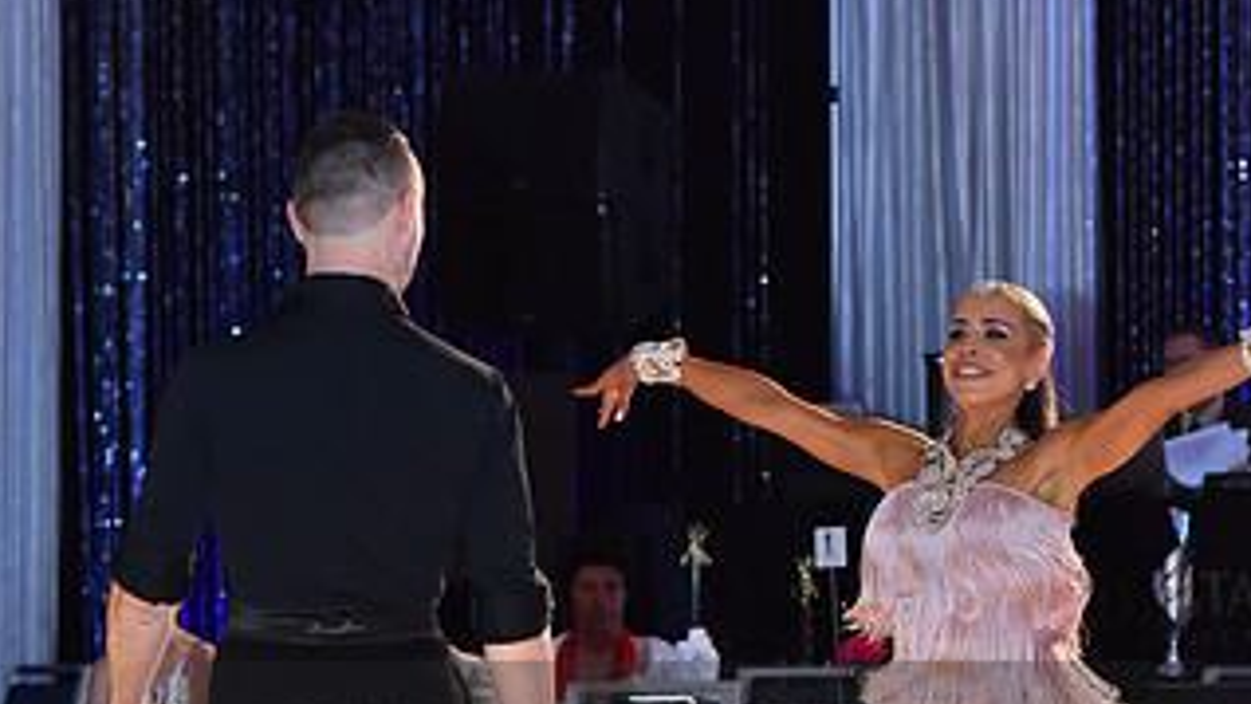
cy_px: 794
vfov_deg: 6.5
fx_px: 6204
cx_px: 730
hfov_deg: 11.5
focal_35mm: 187
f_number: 5
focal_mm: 98
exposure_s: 1/250
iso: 2000
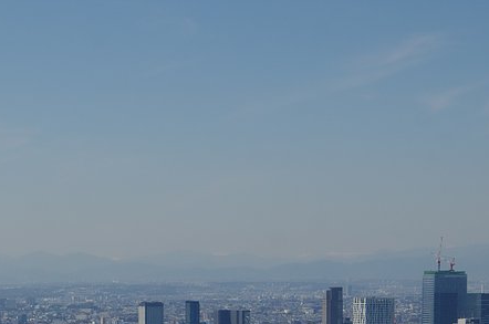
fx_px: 1885
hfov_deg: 14.5
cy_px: 374
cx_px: -29
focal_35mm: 139
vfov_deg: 9.7
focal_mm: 40
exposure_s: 1/1000
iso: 200
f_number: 8
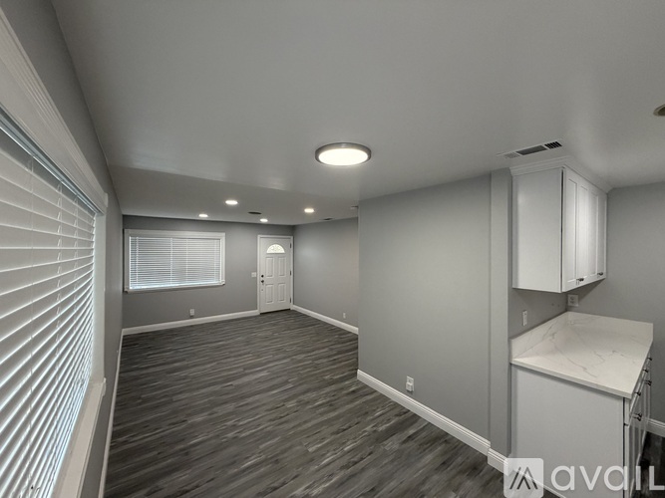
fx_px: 269
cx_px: 332
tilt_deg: +0.4
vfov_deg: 85.7
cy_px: 249
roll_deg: -0.6
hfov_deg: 102.1
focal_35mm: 14
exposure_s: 1/114
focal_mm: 2.22
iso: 250
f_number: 2.2
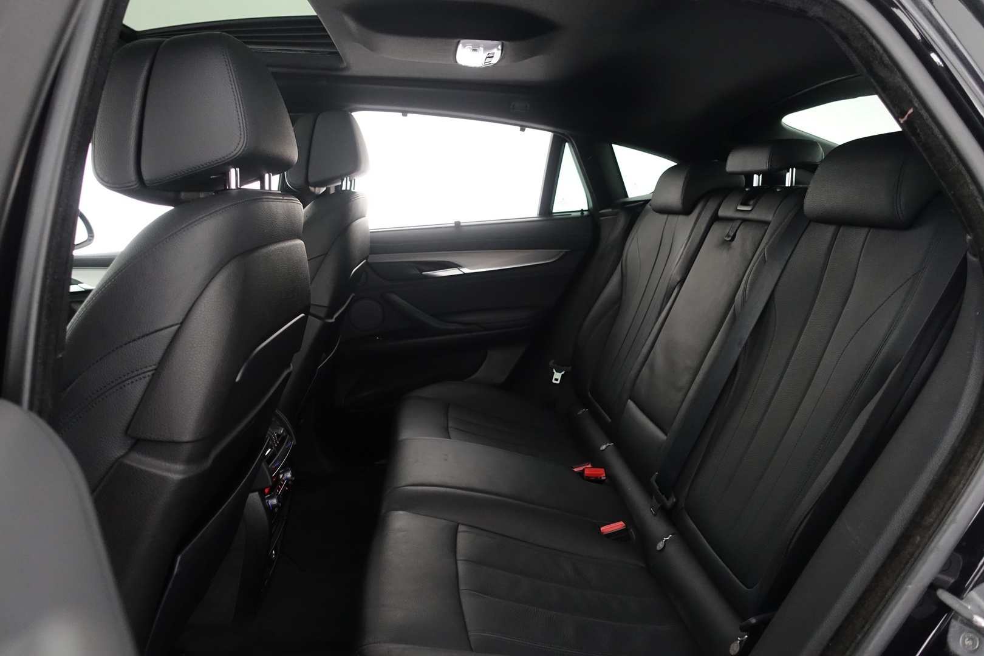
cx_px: 492
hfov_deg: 73.7
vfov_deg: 53.1
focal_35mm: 24
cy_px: 328
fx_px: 656
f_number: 2.5
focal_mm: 8.8
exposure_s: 1/20
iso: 1000
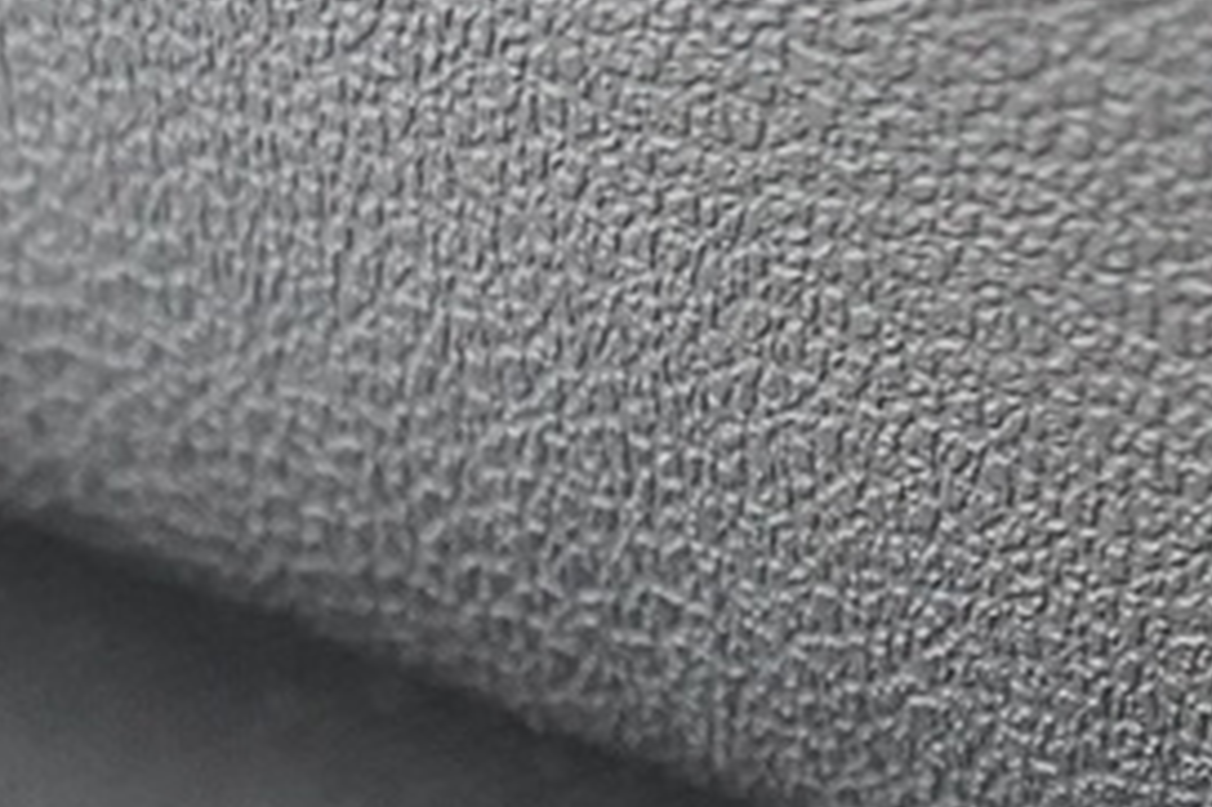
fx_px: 5619
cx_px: 1011
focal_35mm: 167
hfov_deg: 12.2
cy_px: 2136
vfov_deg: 7.5
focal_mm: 28
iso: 6400
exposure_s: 1/40
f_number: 3.5
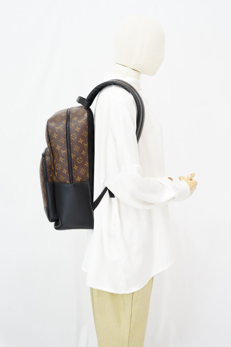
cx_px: 116
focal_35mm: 50
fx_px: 481
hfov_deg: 27.0
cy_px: 174
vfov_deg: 39.6
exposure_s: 1/6
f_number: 6.3
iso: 640
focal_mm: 50
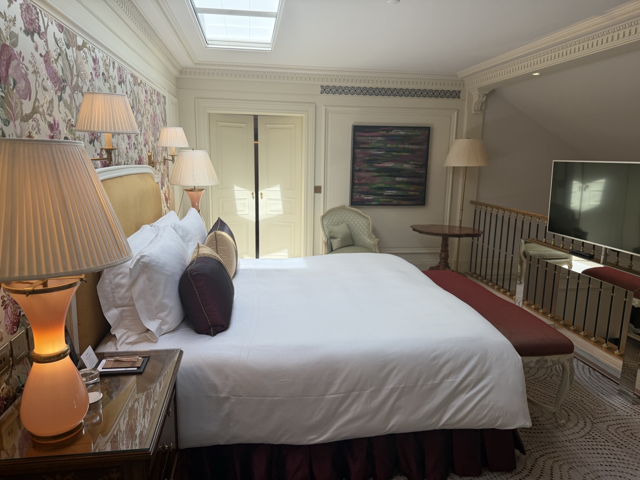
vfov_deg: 56.8
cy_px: 240
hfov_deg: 71.6
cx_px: 320
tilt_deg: -9.2
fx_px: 444
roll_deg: -0.9
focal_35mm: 24
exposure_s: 1/772
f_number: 1.78
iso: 100
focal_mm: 6.76
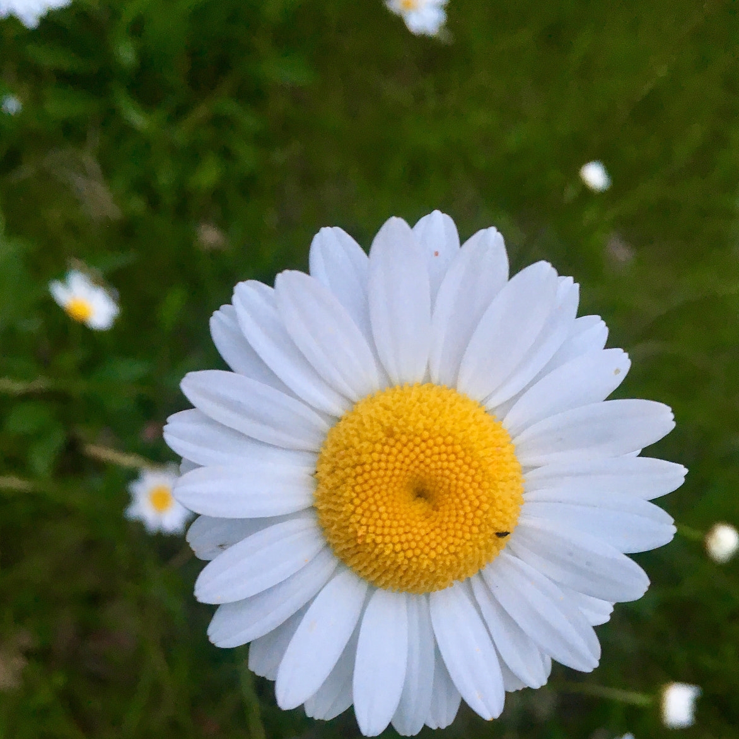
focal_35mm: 35
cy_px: 494
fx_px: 845
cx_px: 368
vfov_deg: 46.5
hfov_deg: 47.2
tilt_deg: -64.2
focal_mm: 4.15
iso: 64
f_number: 2.2
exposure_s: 1/33
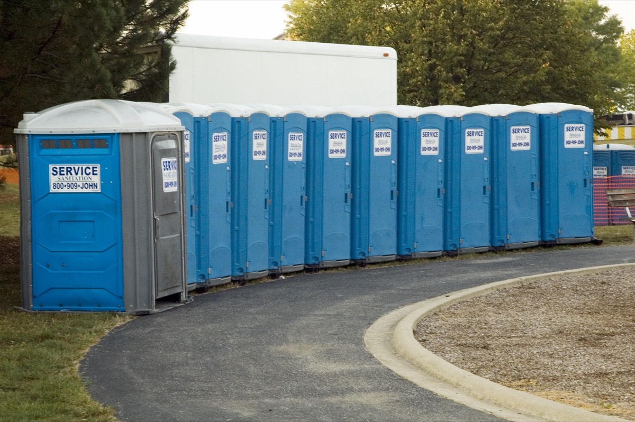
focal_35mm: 112
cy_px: 211
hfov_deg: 18.2
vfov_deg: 12.2
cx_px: 318
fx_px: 1983
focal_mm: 75
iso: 900
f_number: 16
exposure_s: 1/30
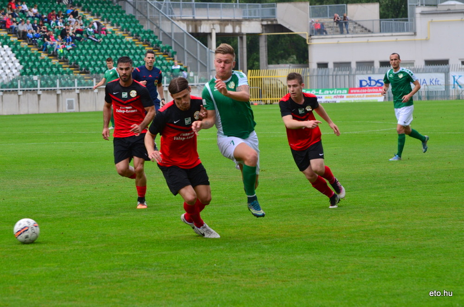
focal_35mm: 168
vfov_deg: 8.1
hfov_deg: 12.3
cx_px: 232
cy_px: 154
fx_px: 2162
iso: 500
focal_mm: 112
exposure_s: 1/640
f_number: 6.3
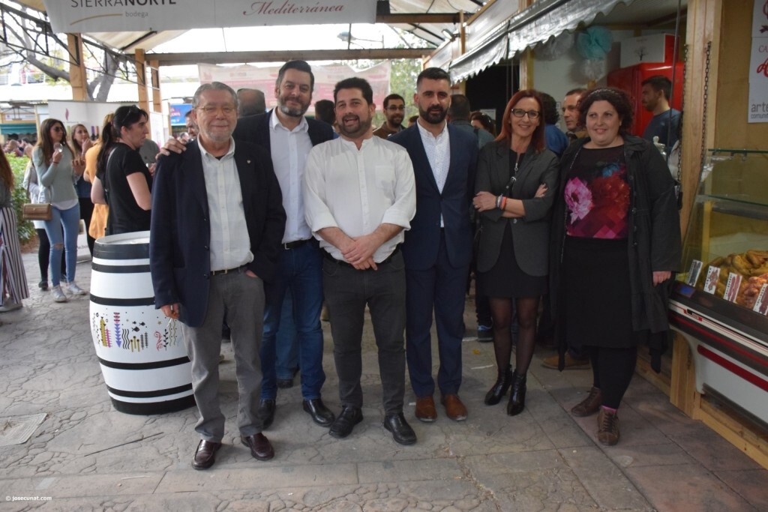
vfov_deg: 43.6
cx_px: 384
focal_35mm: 30
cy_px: 256
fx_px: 640
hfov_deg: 61.9
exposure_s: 1/500
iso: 2800
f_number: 3.5
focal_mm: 20
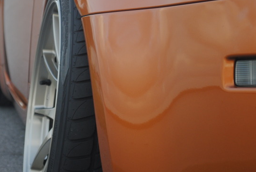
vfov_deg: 8.8
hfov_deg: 13.1
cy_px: 50
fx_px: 1110
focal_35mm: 156
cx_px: 66
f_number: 5.6
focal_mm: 55
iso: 200
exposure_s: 1/125
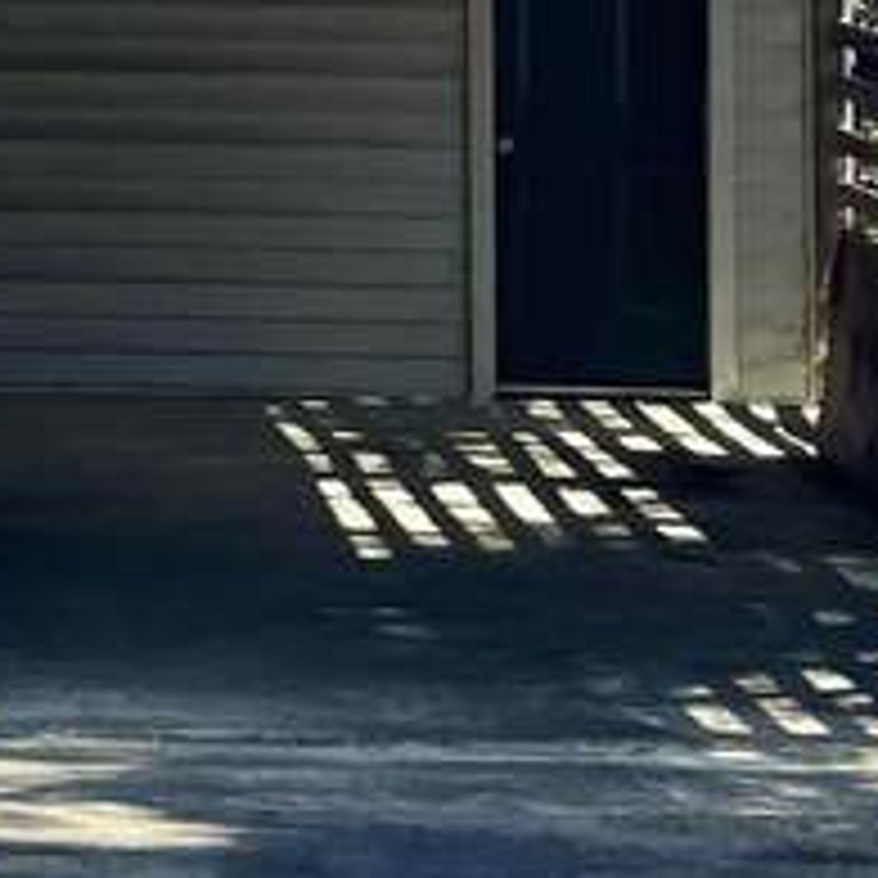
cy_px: -509
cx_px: -351
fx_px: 5825
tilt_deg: +1.8
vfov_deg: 8.4
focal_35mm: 203
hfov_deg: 8.5
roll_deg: -0.5
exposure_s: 1/2833
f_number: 1.78
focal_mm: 6.76
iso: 100
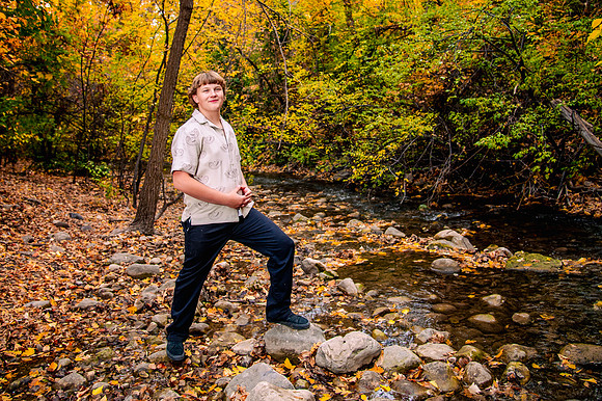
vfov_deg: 43.5
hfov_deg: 62.2
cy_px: 152
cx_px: 281
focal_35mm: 30
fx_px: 498
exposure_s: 1/100
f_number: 4
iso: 1000
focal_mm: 24
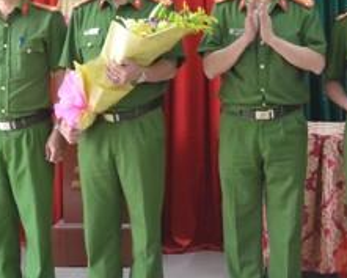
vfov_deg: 17.5
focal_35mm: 87
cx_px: 270
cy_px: 61
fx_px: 894
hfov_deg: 21.7
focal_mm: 12.2
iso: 1000
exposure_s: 1/30
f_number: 3.8
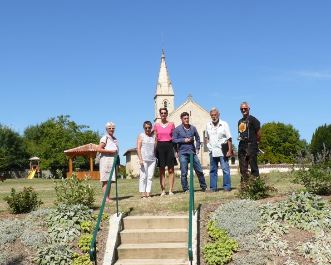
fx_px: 470
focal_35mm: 48
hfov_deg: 38.8
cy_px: 168
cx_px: 167
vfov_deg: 31.3
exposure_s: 1/400
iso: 100
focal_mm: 7.4
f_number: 6.3
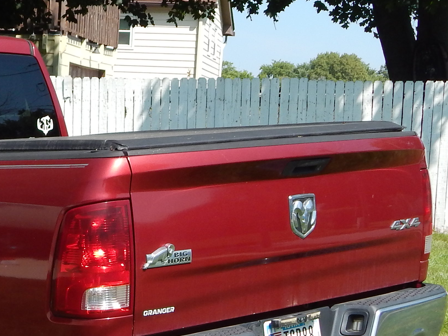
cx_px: -11
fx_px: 1281
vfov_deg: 14.9
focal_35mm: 99
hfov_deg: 19.2
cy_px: 265
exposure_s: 1/800
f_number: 3.3
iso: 125
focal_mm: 6.1
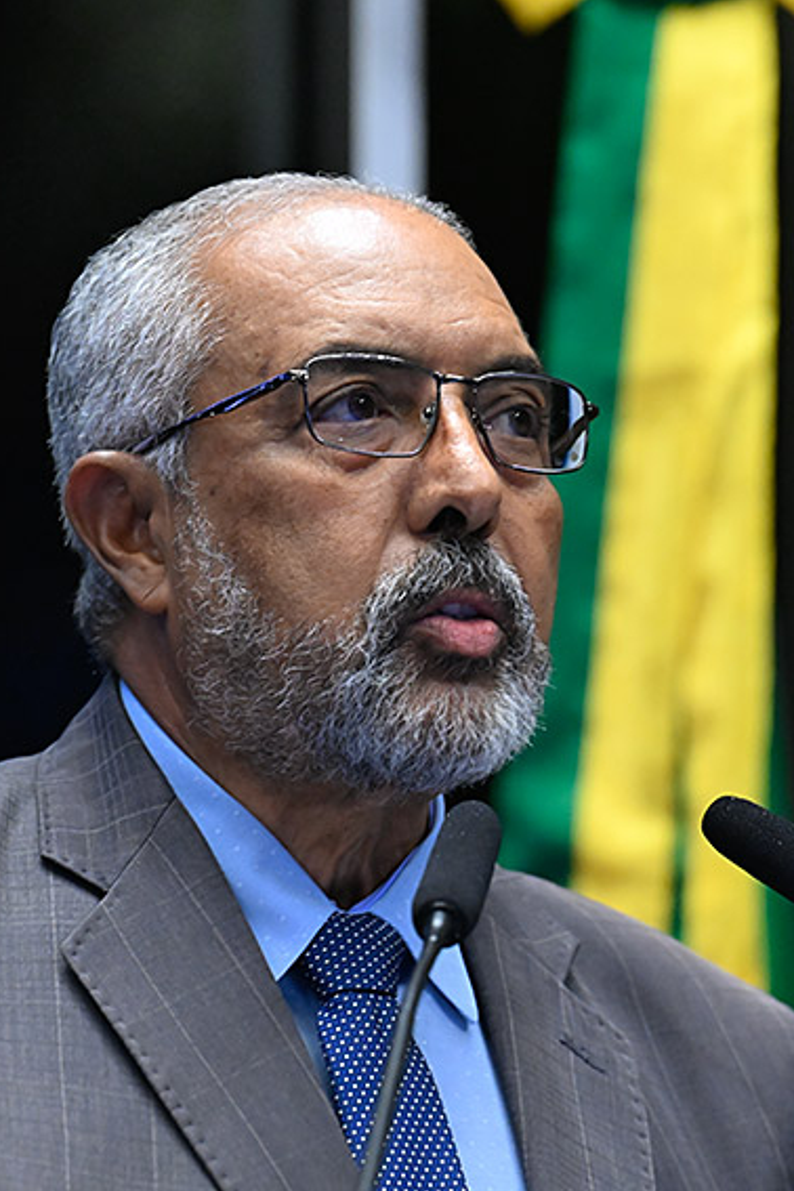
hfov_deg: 4.5
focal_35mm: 303
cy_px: 597
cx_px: 489
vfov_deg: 6.8
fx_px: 10023
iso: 6400
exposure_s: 1/160
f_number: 4.5
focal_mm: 200
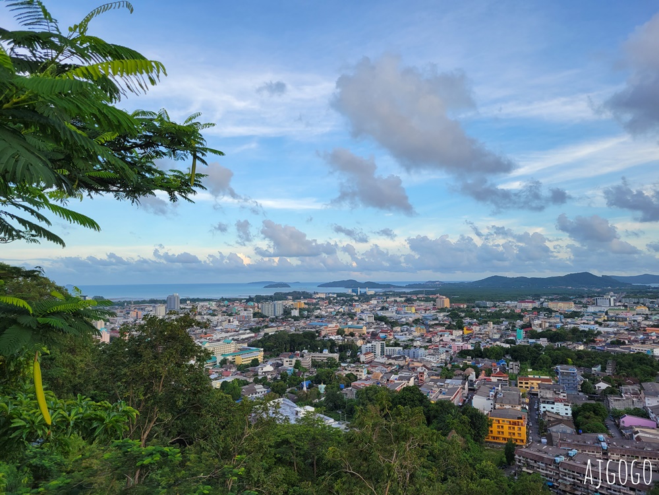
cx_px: 330
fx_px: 495
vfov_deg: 53.1
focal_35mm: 26
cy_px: 248
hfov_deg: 67.3
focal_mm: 5.4
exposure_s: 1/538
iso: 40
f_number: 1.8
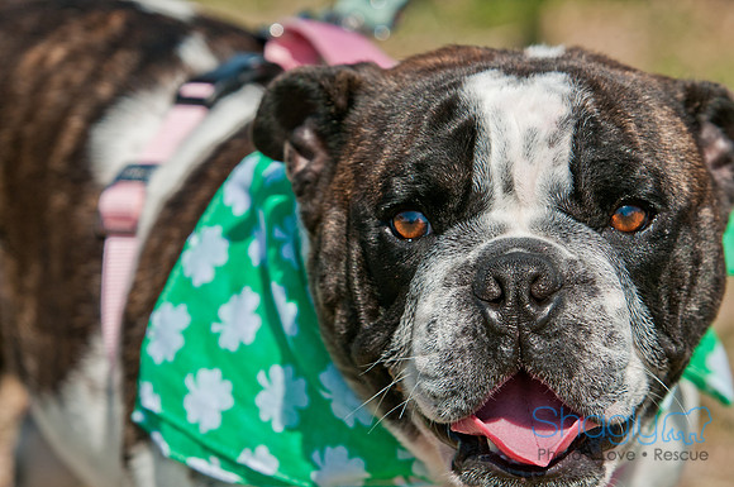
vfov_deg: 7.6
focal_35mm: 180
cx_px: 367
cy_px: 244
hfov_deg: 11.4
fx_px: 3665
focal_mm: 120
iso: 200
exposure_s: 1/1250
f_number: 5.6
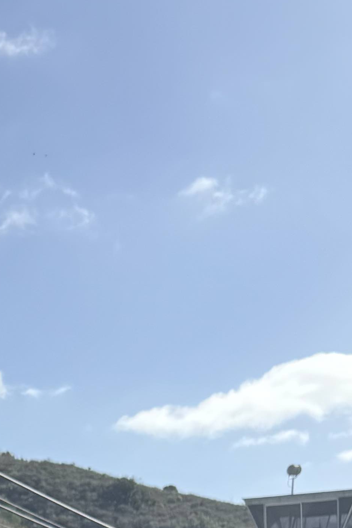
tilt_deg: -9.1
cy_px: 987
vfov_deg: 16.5
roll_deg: -1.1
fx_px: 1482
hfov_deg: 11.6
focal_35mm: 101
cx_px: -431
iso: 80
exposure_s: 1/3802
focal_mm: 6.76
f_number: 1.78
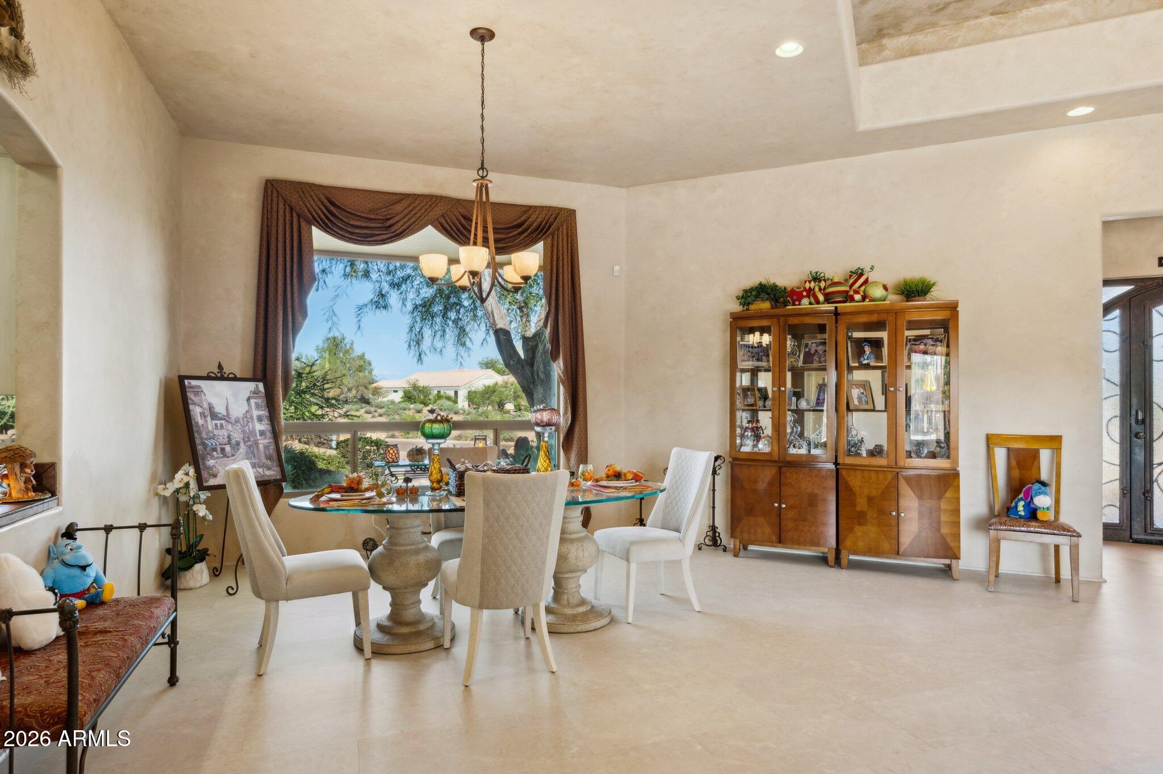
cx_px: 582
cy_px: 387
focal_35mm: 20
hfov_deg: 84.0
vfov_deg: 61.8
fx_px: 646
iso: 320
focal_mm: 20
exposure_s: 1/80
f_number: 8
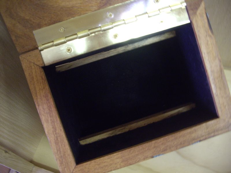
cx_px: 116
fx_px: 254
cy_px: 86
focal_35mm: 38
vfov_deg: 37.7
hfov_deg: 49.0
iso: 200
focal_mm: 7.9
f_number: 2.8
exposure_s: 1/13
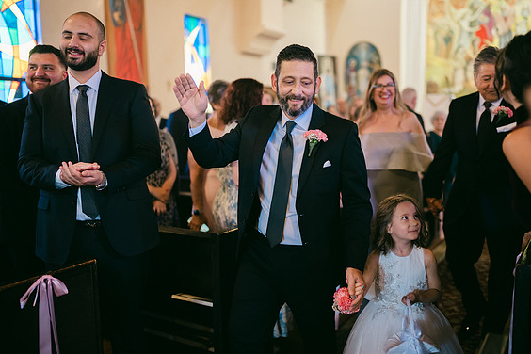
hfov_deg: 53.1
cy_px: 175
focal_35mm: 36
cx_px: 268
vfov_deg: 36.9
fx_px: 531
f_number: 1.2
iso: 800
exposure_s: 1/320
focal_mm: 35
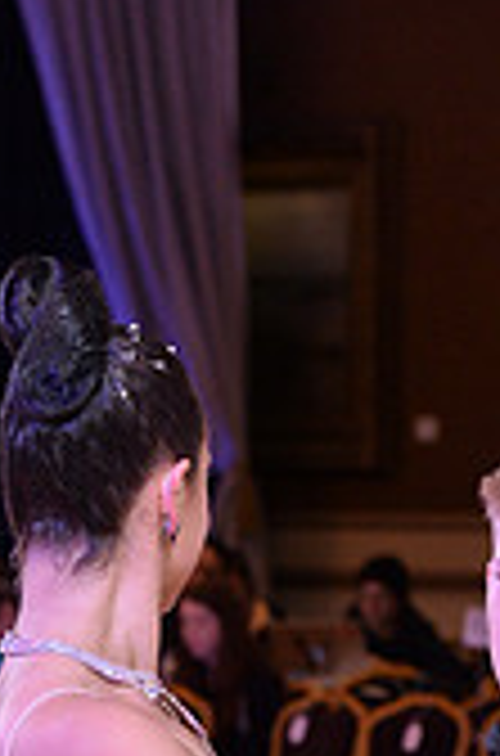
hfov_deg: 4.6
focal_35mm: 294
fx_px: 6163
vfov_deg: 6.9
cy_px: 1287
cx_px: 218
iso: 1600
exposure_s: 1/250
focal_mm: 85
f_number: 5.6
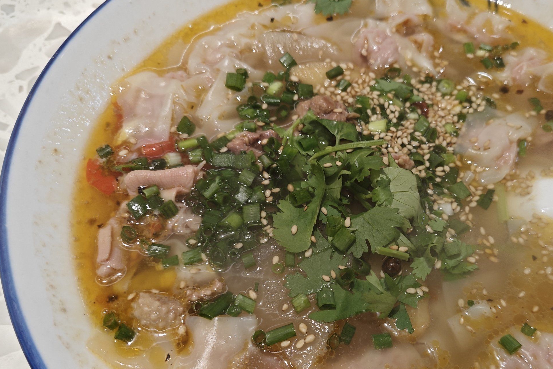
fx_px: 522
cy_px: 232
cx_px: 350
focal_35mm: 34
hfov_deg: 55.1
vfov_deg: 38.6
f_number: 1.8
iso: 200
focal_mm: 5.43
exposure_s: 1/100
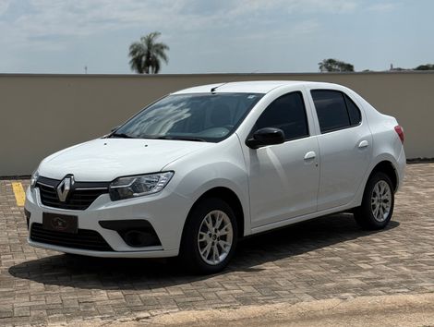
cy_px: 164
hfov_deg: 39.6
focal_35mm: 48
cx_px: 217
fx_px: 603
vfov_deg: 30.3
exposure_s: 1/11364
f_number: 1.78
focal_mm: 6.76
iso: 50
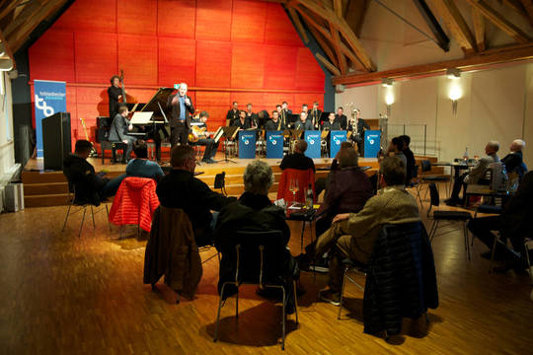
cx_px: 266
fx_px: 518
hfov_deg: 54.4
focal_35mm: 35
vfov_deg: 37.9
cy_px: 178
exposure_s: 1/13
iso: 320
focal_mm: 35
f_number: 4
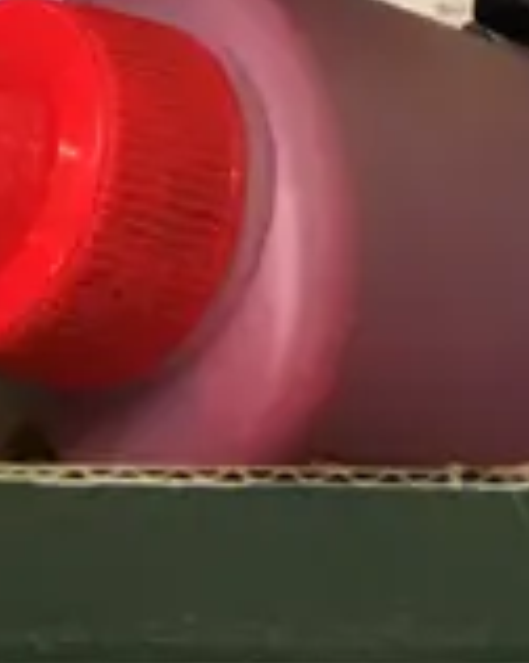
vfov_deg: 8.4
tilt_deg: -47.8
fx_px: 3608
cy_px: -1481
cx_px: 781
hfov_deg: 8.2
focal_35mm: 184
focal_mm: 4.15
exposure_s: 1/33
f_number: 2.2
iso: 40
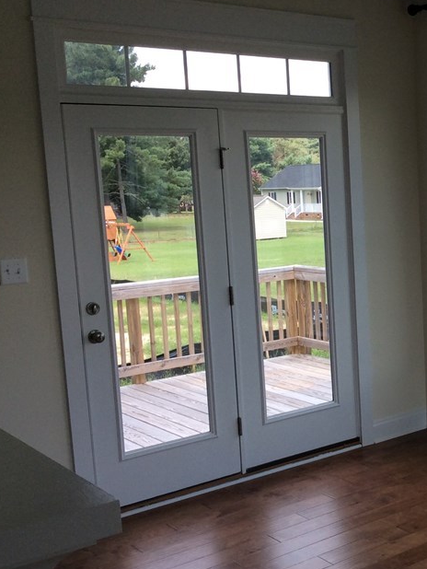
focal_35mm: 53
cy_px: 294
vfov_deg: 36.2
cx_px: 418
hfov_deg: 26.2
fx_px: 871
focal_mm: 3.3
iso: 32
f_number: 2.4
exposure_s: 1/314
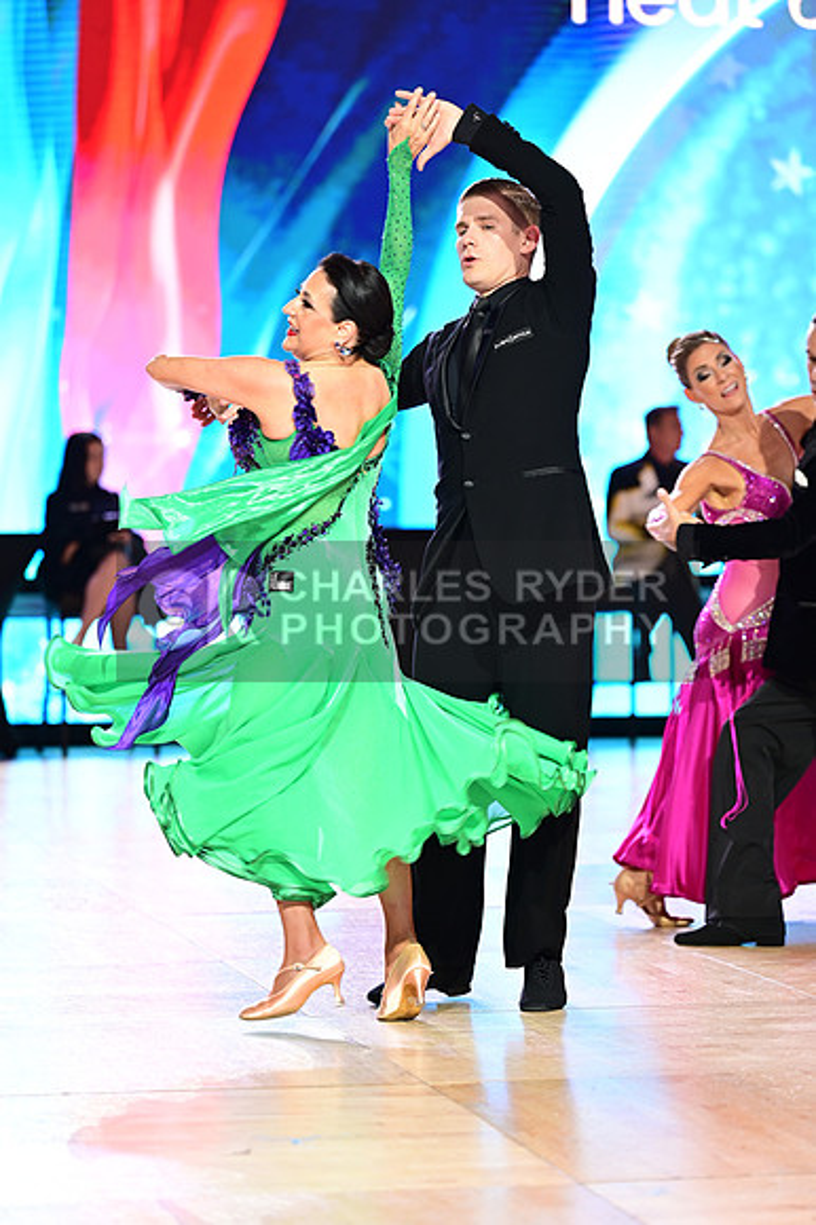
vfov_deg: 17.1
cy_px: 612
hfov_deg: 11.4
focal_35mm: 120
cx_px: 408
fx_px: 4085
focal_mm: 120
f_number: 2.8
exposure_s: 1/250
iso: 1250
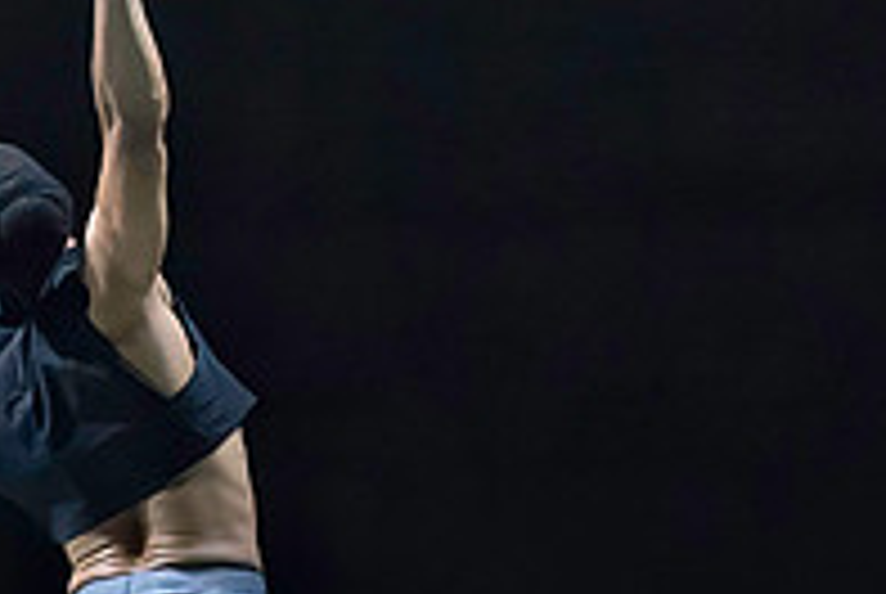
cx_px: 157
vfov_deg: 1.3
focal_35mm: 1025
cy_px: 287
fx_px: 25264
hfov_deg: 2.0
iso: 20000
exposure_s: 1/400
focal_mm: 259
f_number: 5.6
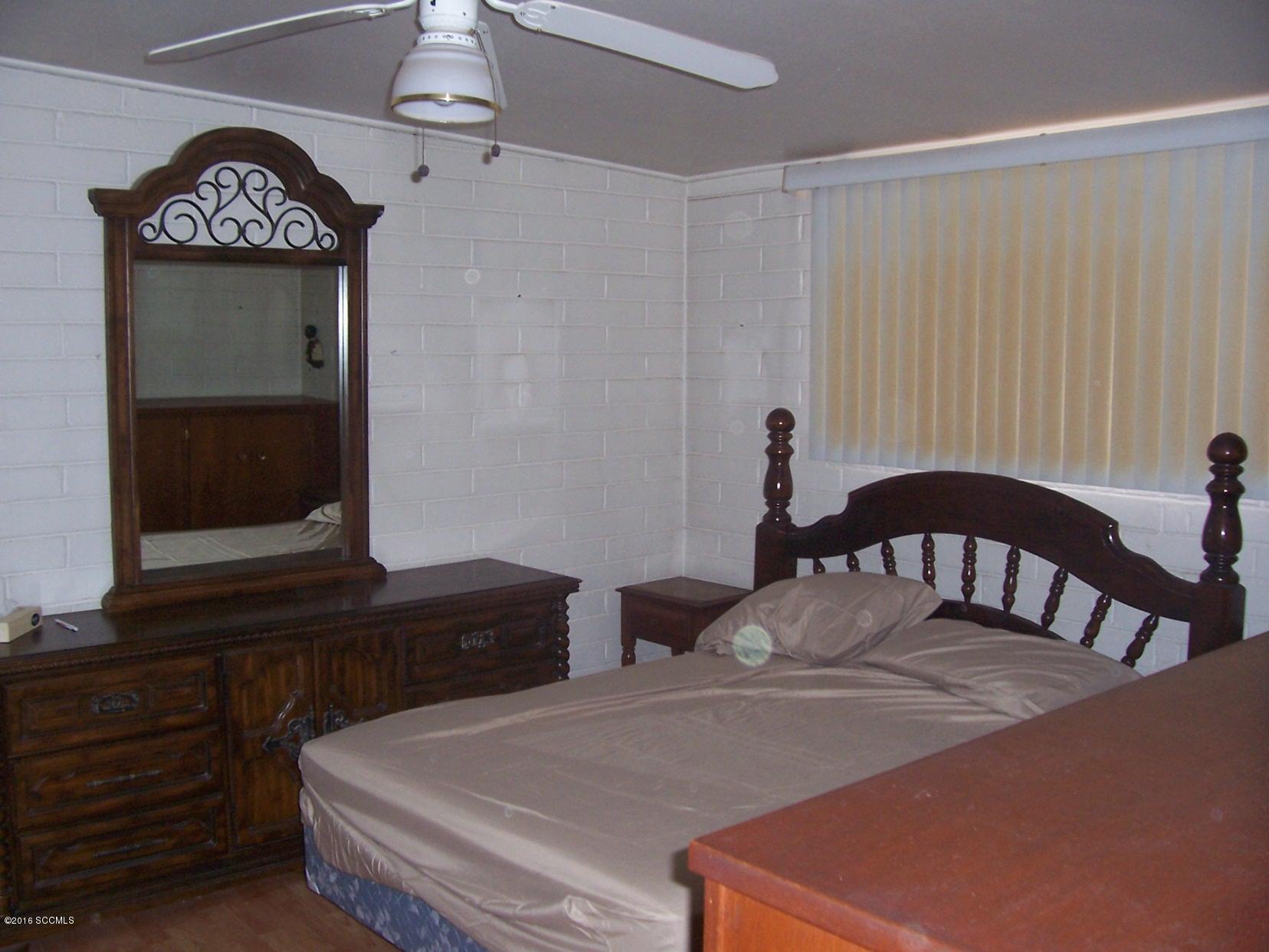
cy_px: 476
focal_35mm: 34
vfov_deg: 41.8
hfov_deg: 54.0
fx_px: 1246
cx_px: 634
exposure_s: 1/60
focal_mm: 5.6
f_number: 2.7
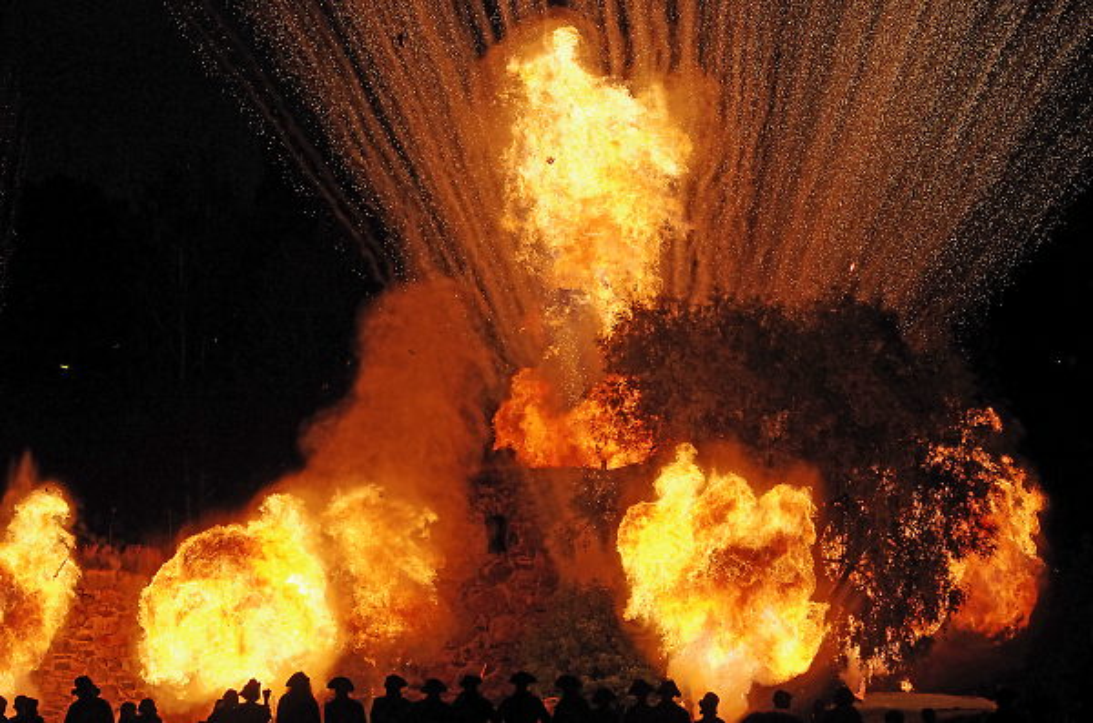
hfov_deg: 18.7
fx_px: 3317
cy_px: 362
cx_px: 546
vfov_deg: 12.4
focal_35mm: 110
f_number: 10
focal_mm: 73
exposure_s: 1/1600
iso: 1600
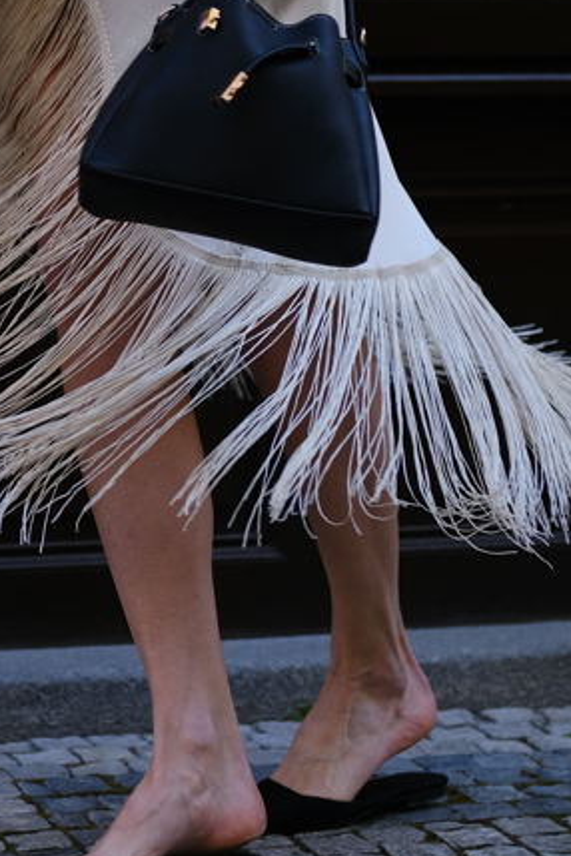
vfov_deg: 16.0
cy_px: 238
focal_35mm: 128
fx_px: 3045
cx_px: 114
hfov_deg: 10.7
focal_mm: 35
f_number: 2
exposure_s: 1/2000
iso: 500
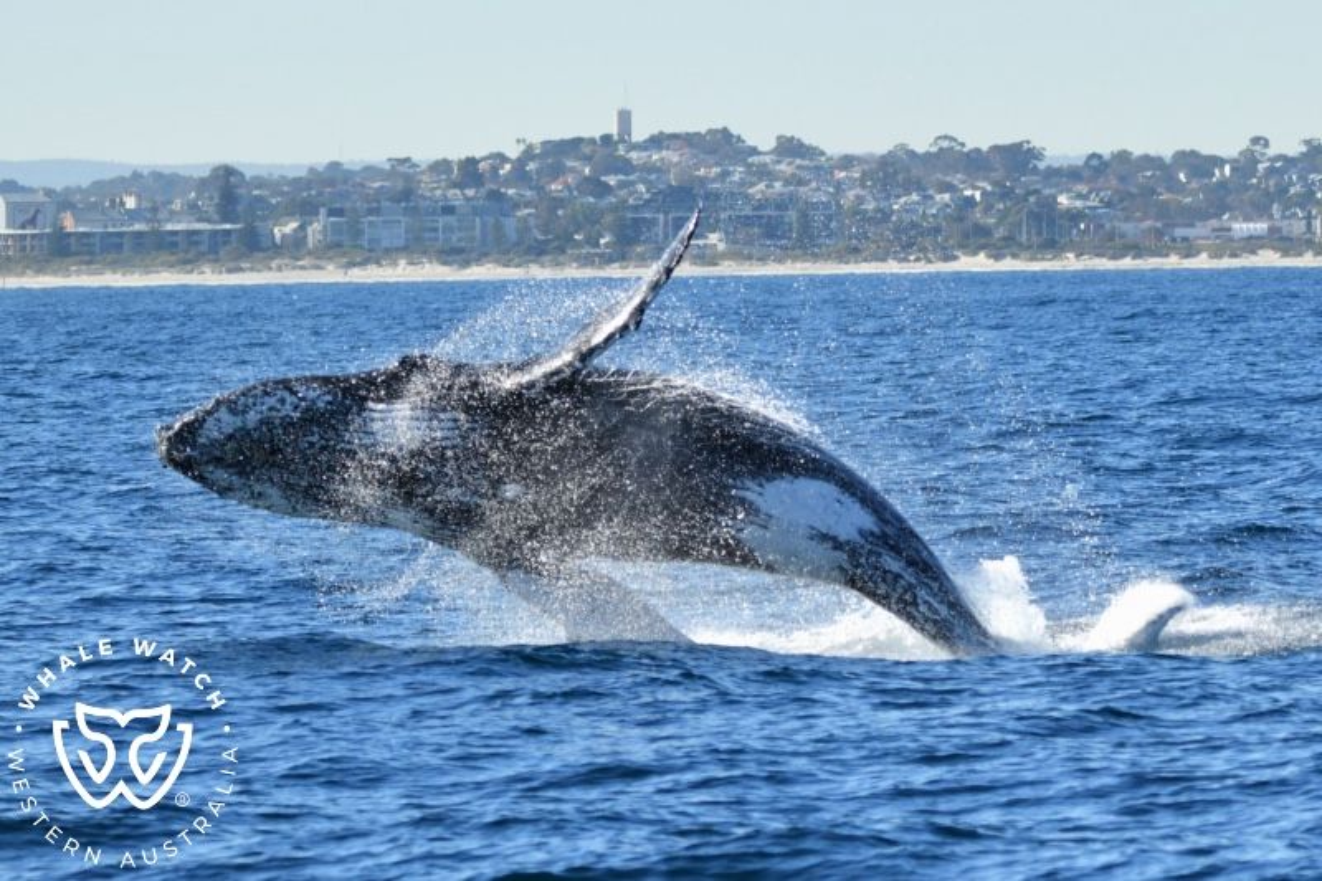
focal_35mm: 210
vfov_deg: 6.5
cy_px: 440
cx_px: 661
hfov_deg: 9.8
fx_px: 7710
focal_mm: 210
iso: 1400
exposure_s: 1/8000
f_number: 5.3
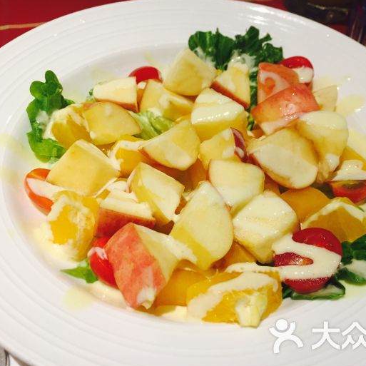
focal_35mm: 35
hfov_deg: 47.2
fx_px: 419
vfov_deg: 47.2
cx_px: 198
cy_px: 186
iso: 64
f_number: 2.2
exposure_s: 1/33
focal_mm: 4.15
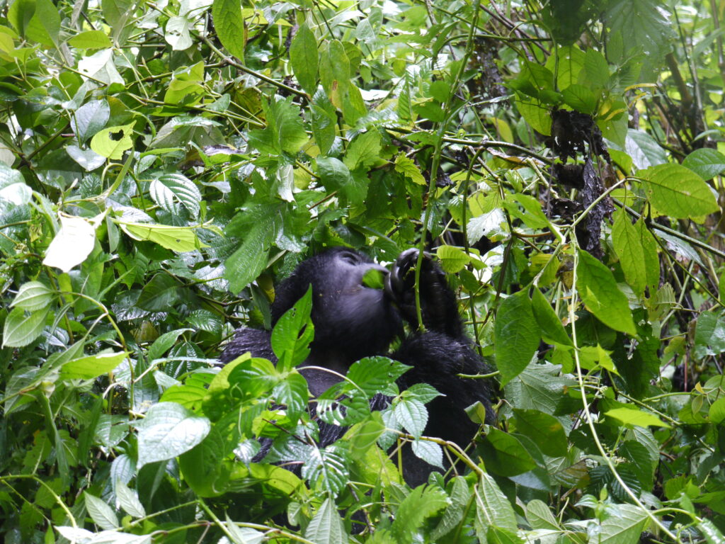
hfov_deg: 21.8
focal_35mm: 90
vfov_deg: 16.4
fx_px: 1885
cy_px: 272
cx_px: 362
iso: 400
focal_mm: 45
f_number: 5.6
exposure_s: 1/15
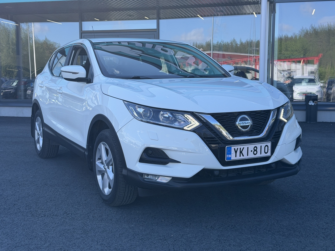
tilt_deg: -5.4
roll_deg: -0.5
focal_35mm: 48
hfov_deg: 39.7
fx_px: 465
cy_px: 126
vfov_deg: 30.3
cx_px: 168
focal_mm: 6.76
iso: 64
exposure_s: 1/1575
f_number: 1.78
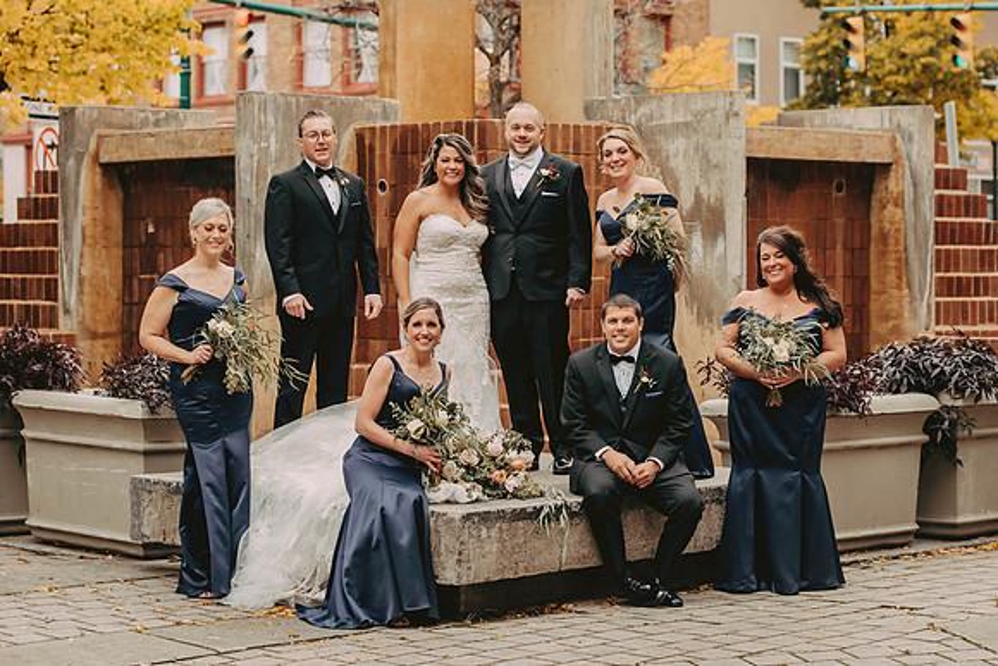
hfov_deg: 22.3
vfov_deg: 15.0
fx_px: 2532
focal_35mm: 91
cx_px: 503
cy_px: 233
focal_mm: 70
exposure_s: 1/500
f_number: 3.2
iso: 800
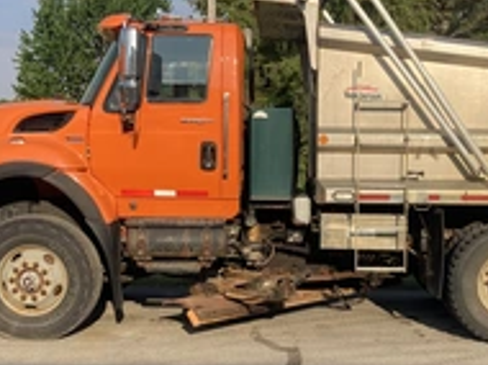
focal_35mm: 59
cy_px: 231
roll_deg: -0.3
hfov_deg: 32.5
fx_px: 831
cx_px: 321
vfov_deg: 24.7
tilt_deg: -2.6
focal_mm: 3.99
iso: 20
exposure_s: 1/1453
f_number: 1.8
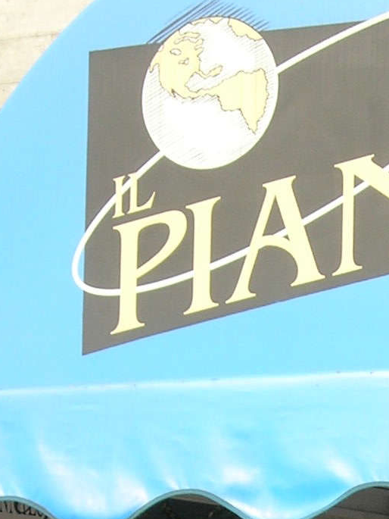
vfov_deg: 10.0
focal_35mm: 193
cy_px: 742
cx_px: 478
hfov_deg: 7.6
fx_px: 2891
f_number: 5.4
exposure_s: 1/150
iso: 64
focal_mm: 10.6
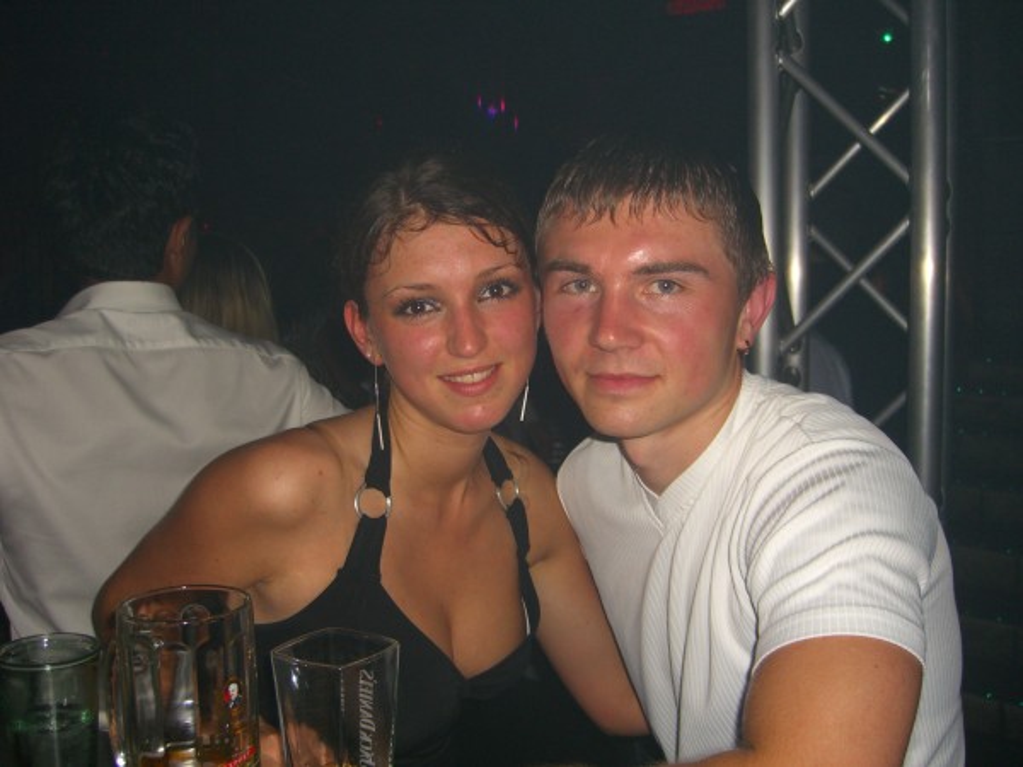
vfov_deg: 37.7
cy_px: 384
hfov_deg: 49.0
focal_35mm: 38
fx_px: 1123
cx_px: 512
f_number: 2.8
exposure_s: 1/60
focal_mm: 7.9
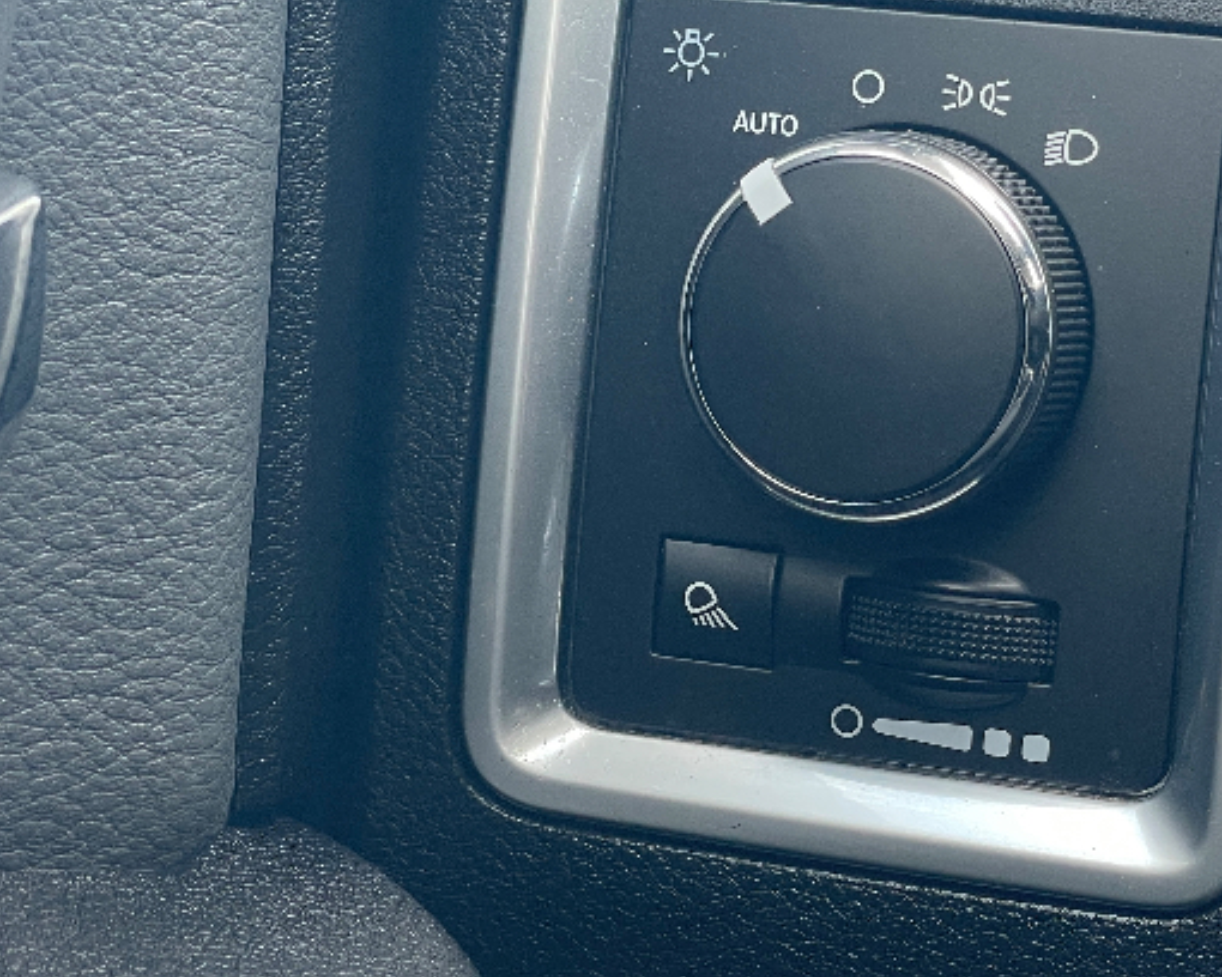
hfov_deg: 18.8
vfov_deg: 15.0
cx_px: 788
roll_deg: -4.6
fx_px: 3689
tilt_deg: -13.6
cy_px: 251
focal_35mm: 102
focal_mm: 6
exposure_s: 1/122
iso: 80
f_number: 2
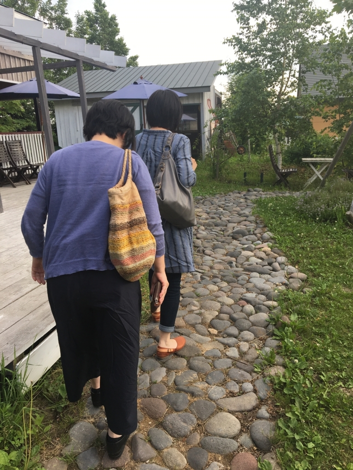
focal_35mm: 29
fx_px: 394
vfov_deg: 61.7
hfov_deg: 48.2
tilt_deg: -12.7
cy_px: 235
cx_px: 176
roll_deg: +1.8
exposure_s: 1/301
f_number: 2.2
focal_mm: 4.15
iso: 25
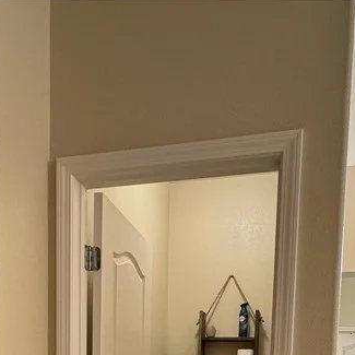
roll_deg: -1.2
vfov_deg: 34.9
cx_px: 167
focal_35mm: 39
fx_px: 453
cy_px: 416
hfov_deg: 42.8
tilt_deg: -5.7
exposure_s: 1/60
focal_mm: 2.22
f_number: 2.2
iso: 320
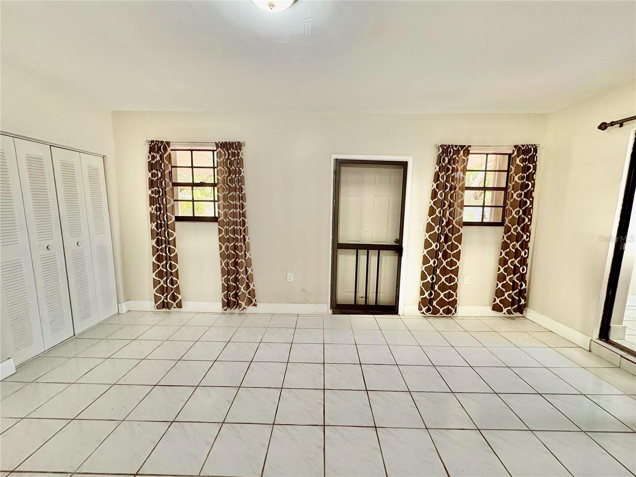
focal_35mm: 14
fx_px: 257
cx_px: 318
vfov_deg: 85.7
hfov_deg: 102.1
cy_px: 238
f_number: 2.2
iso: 320
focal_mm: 2.22
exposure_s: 1/60
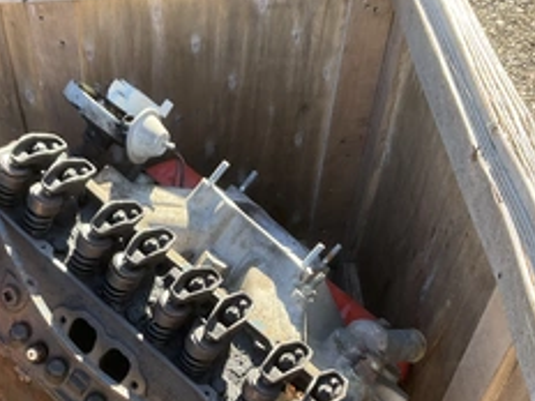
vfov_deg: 28.4
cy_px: 325
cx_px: 157
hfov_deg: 37.5
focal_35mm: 50
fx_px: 773
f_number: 1.8
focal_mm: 3
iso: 32
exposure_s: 1/155
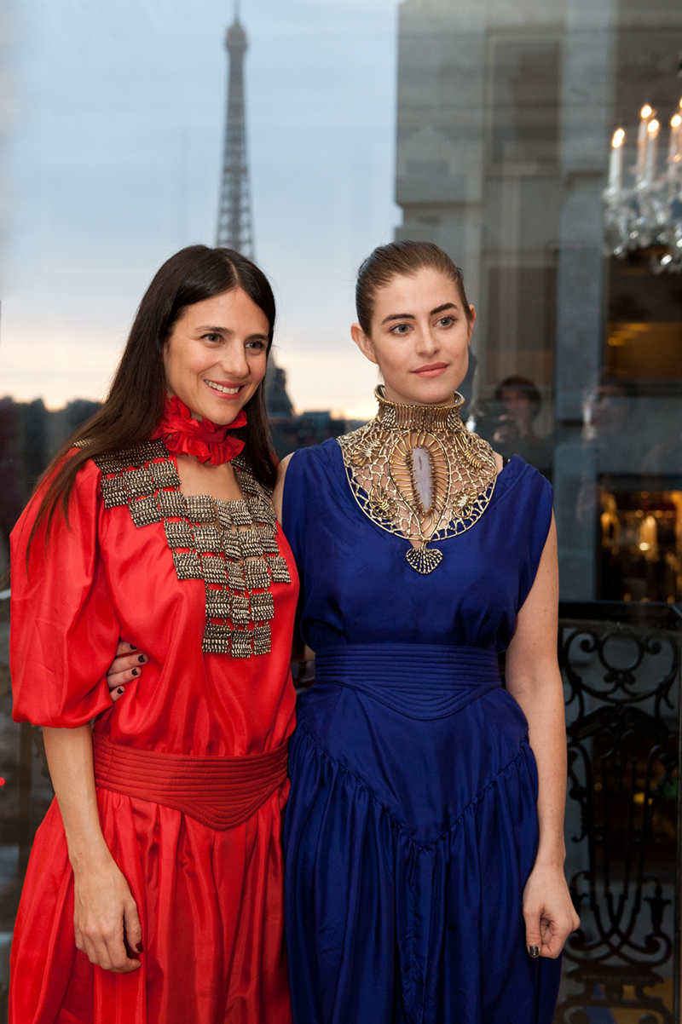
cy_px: 512
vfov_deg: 38.2
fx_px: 1479
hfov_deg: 26.0
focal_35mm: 52
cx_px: 341
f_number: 5
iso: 1600
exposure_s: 1/125
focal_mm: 52
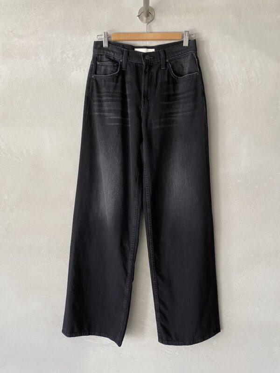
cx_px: 140
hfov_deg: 53.1
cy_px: 186
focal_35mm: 26
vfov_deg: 67.3
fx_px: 280
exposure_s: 1/60
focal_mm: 4.25
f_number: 1.8
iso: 125
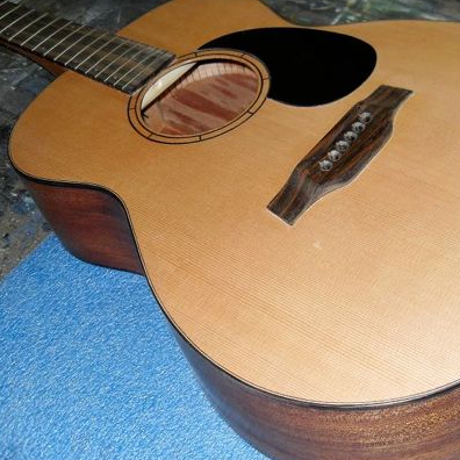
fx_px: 752
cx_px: 333
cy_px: 193
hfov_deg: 33.5
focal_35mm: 50
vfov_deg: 34.0
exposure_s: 1/45
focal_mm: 6.3
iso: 100
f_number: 2.8
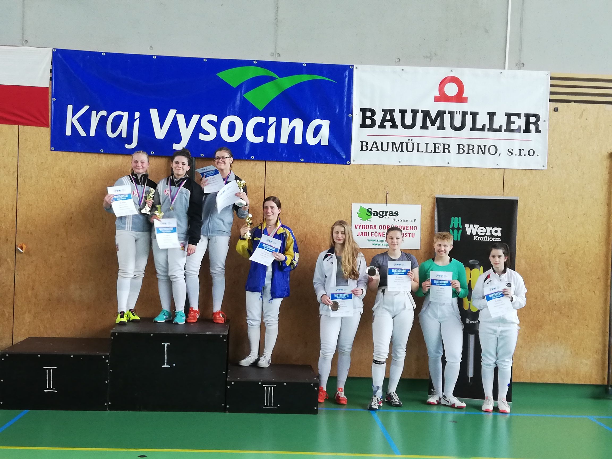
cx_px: 306
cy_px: 230
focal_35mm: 44
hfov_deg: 42.9
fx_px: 778
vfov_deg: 32.9
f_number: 2.2
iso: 125
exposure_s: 1/50
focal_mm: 3.81
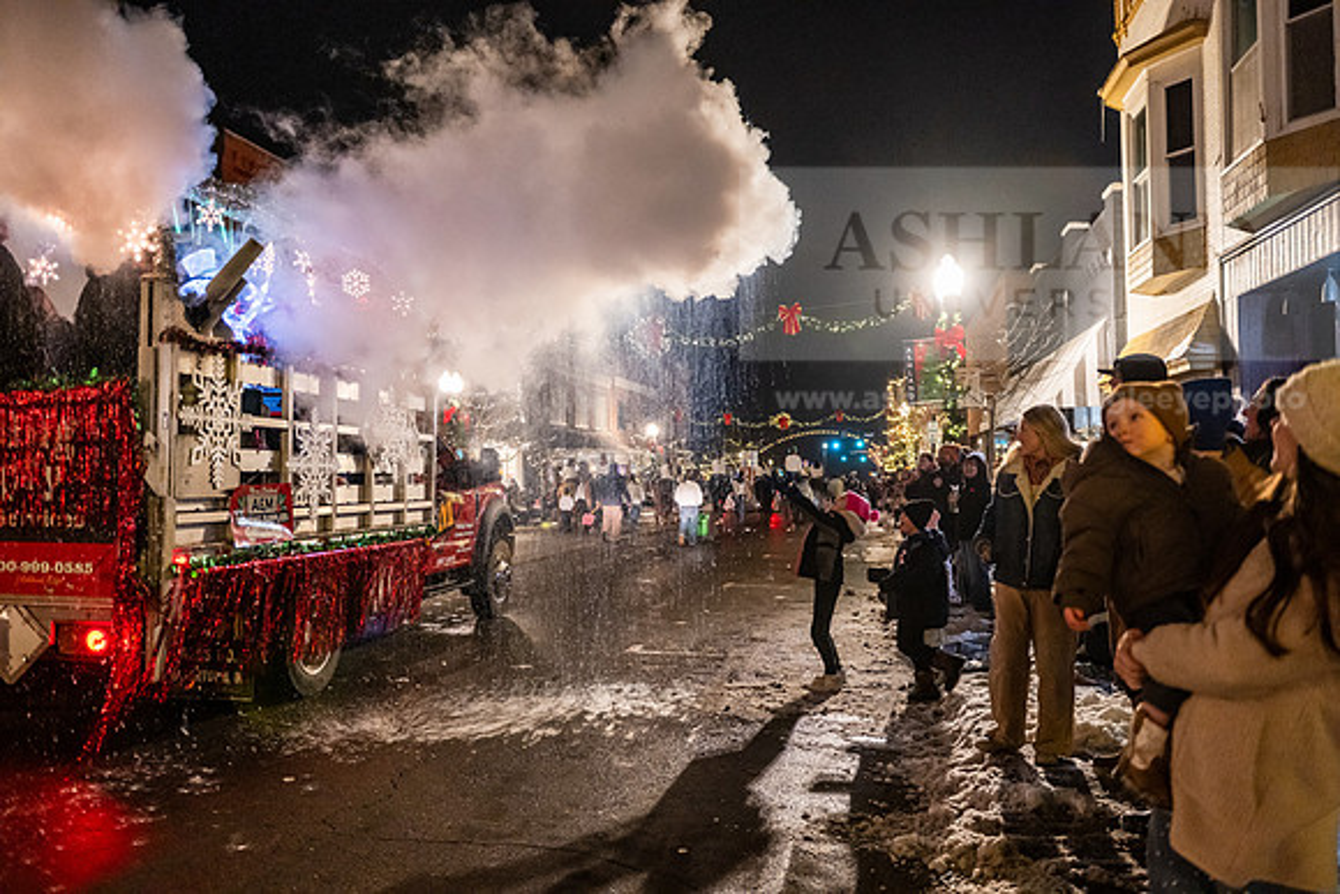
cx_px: 670
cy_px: 447
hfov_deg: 58.7
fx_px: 1191
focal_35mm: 32
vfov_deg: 41.1
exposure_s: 1/250
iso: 4000
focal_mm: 32
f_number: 2.8
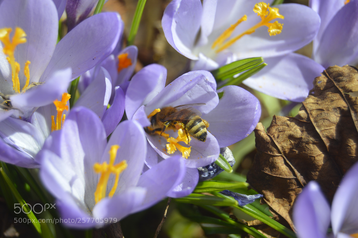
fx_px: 820
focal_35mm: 82
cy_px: 119
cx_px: 179
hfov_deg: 24.6
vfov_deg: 16.5
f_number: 7.1
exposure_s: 1/200
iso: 100
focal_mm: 55
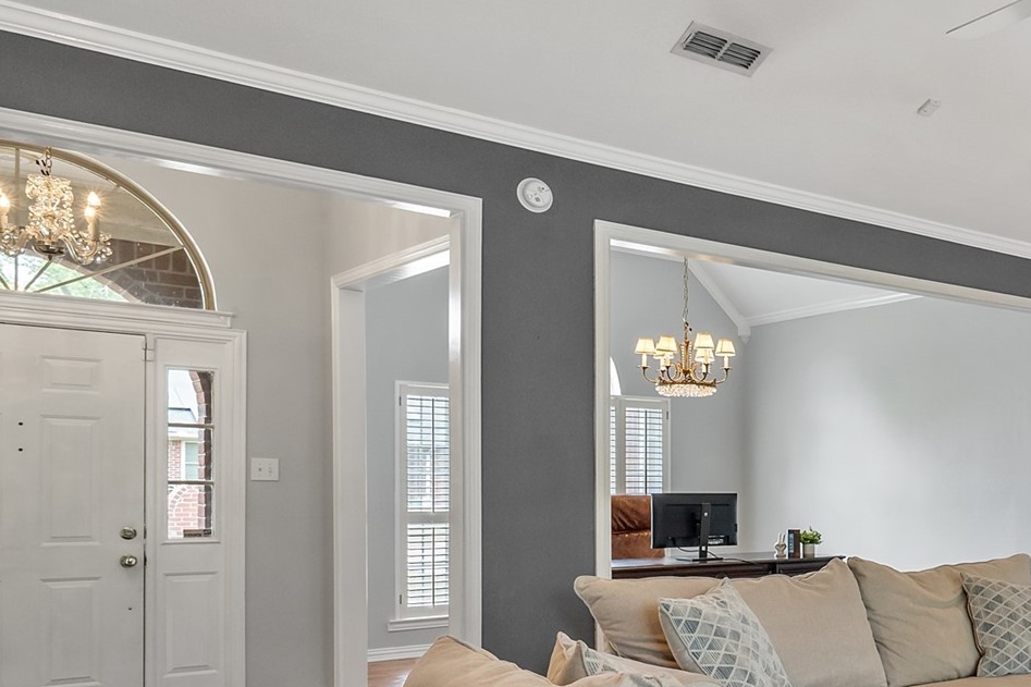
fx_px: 1117
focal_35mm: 39
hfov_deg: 40.0
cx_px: 1140
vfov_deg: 33.6
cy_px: 507
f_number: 8
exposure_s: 1/13
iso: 800
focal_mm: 17
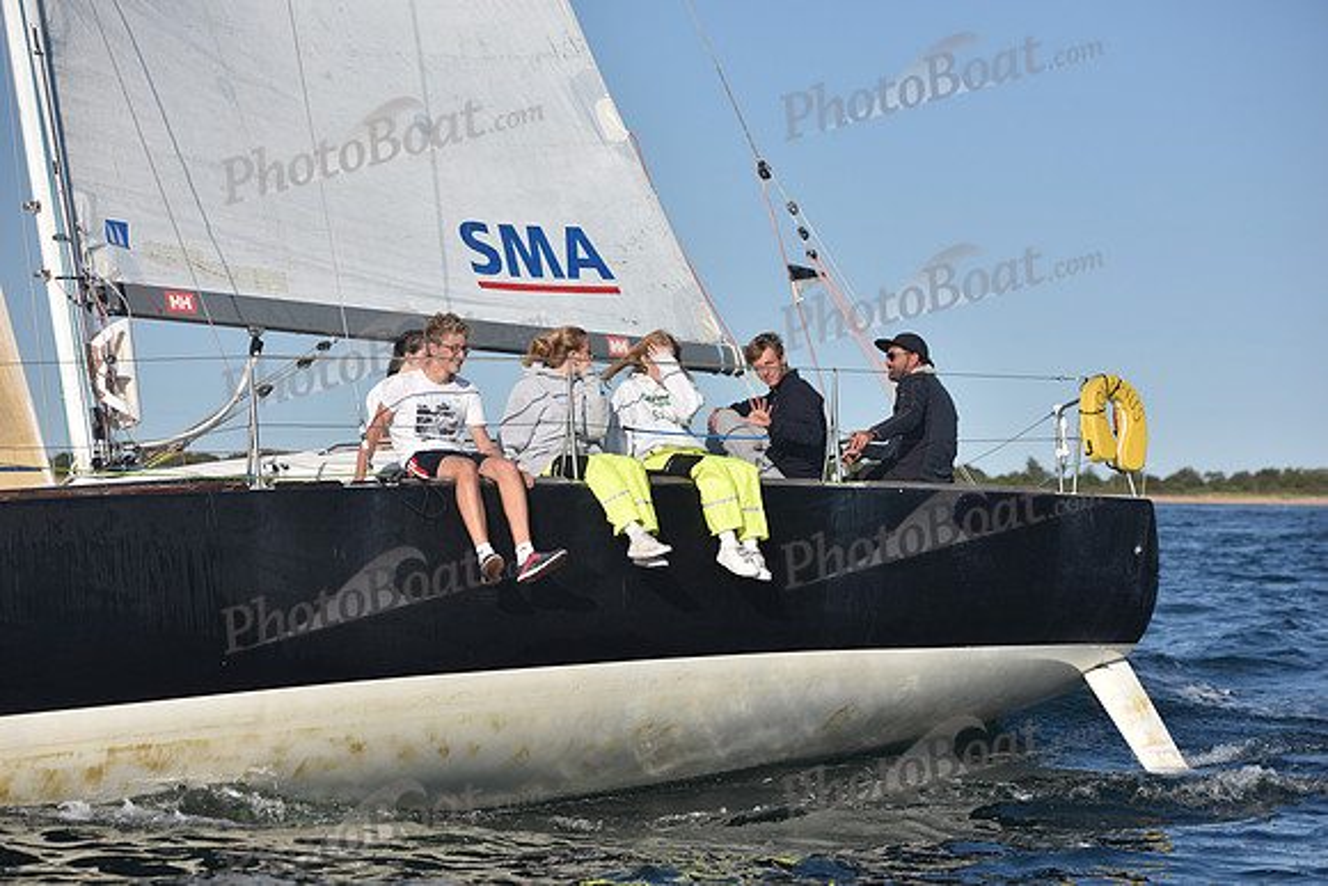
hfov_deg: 21.5
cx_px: 664
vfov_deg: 14.4
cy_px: 443
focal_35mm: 95
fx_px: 3505
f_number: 5
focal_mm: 95
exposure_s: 1/1600
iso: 250
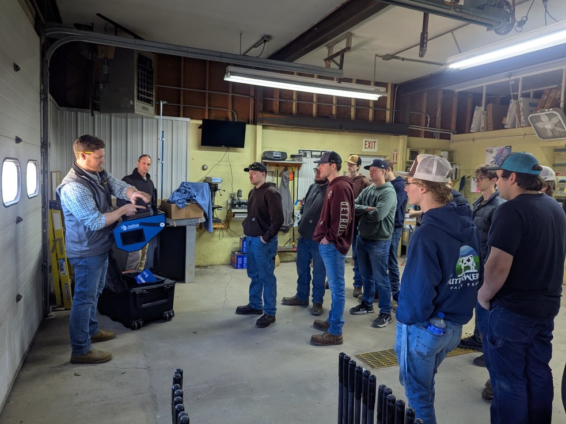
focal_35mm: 25
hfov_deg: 69.4
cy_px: 205
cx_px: 272
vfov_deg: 54.9
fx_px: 409
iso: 150
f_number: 1.85
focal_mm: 6.81
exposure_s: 1/60
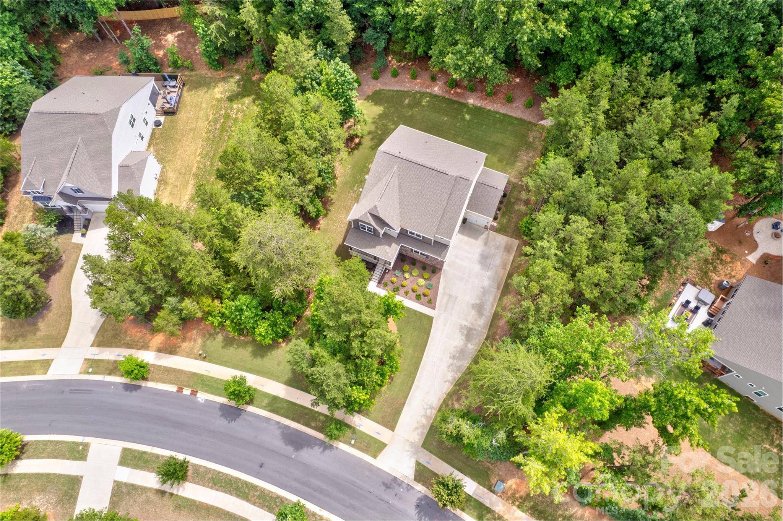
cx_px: 392
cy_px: 260
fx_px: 478
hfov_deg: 78.6
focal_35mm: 22
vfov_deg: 57.2
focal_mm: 8.4
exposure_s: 1/730
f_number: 2.8
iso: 100
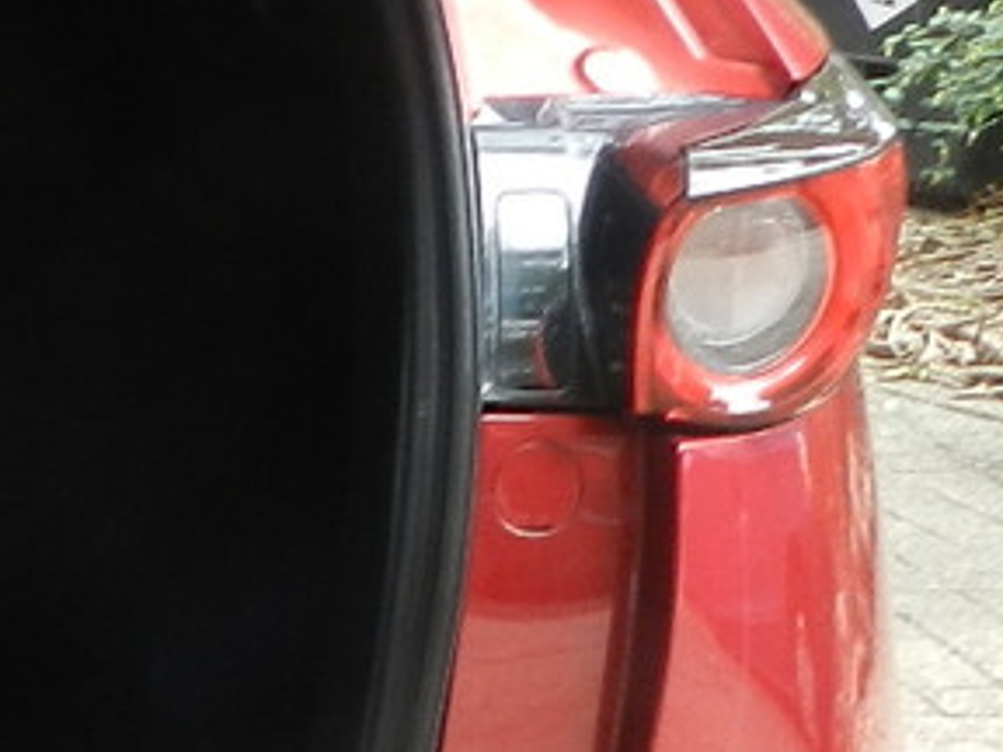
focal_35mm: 160
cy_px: 780
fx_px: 4636
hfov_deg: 11.4
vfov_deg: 9.2
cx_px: -864
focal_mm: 5.6
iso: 160
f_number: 3.7
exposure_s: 1/60
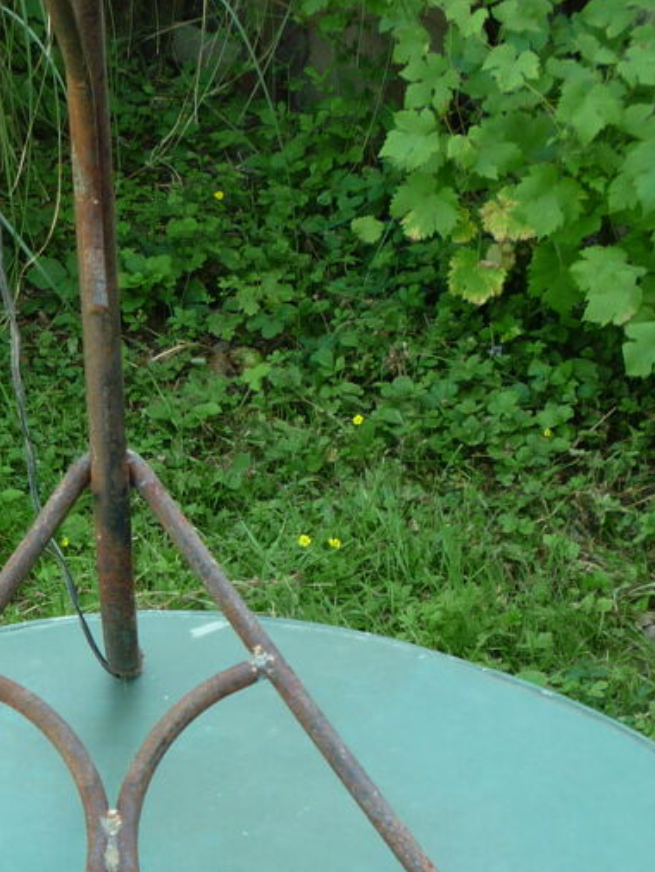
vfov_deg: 24.7
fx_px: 1991
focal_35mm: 79
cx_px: 62
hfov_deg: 18.4
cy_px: 513
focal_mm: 5.2
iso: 100
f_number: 3.3
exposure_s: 1/40
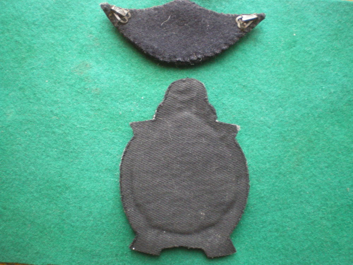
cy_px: 132
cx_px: 176
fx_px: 388
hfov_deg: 49.0
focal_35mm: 38
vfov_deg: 37.7
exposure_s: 1/13
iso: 400
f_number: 3.1
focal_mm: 6.3
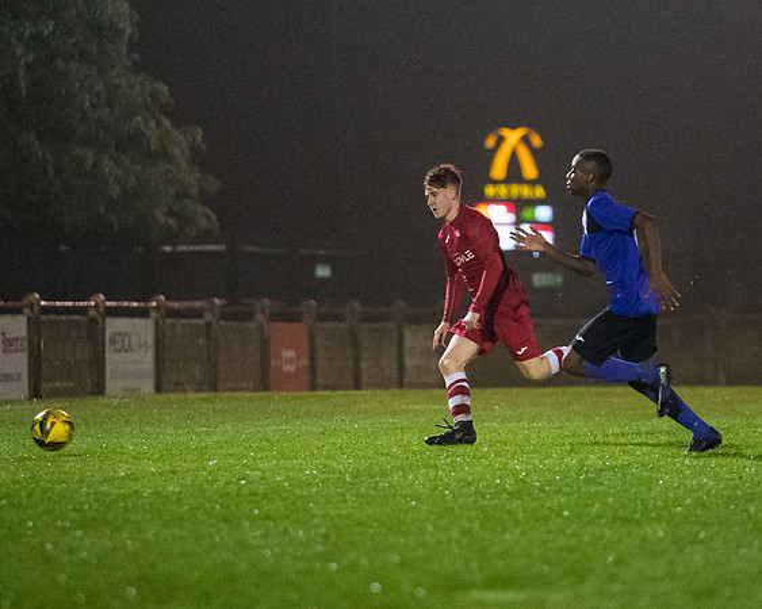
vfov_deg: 4.2
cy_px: 318
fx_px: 8343
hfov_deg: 5.2
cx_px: 498
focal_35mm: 370
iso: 6400
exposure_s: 1/1250
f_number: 2.8
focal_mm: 191
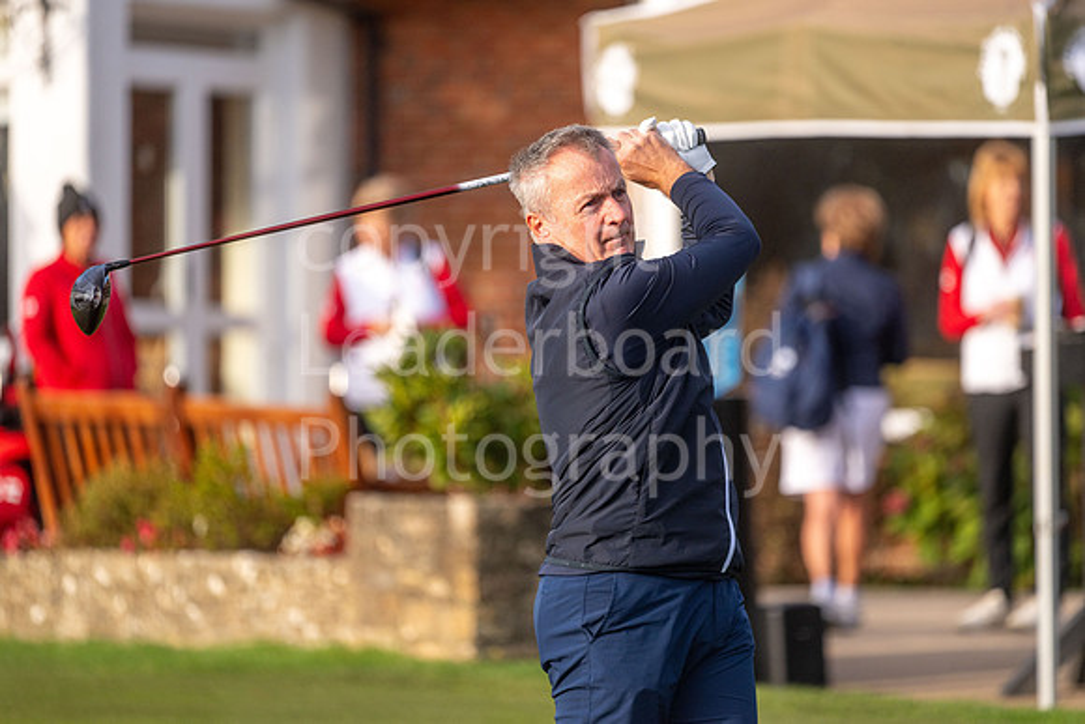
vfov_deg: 4.6
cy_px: 362
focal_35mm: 300
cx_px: 542
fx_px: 9043
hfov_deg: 6.9
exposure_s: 1/4000
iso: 640
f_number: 4
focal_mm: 300
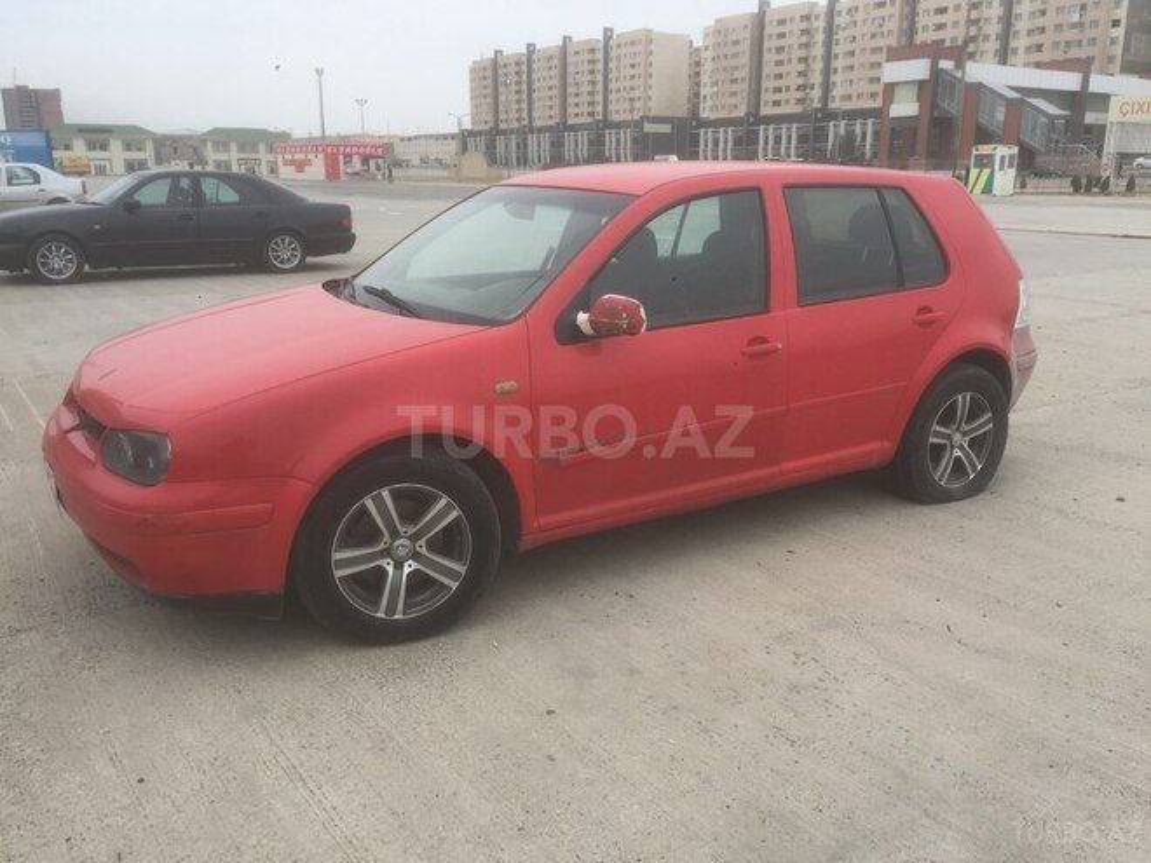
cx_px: 576
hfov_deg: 61.7
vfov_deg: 48.2
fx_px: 964
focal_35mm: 29
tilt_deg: -12.4
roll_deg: +0.1
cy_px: 432
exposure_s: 1/350
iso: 32
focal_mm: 4.15
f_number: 2.2
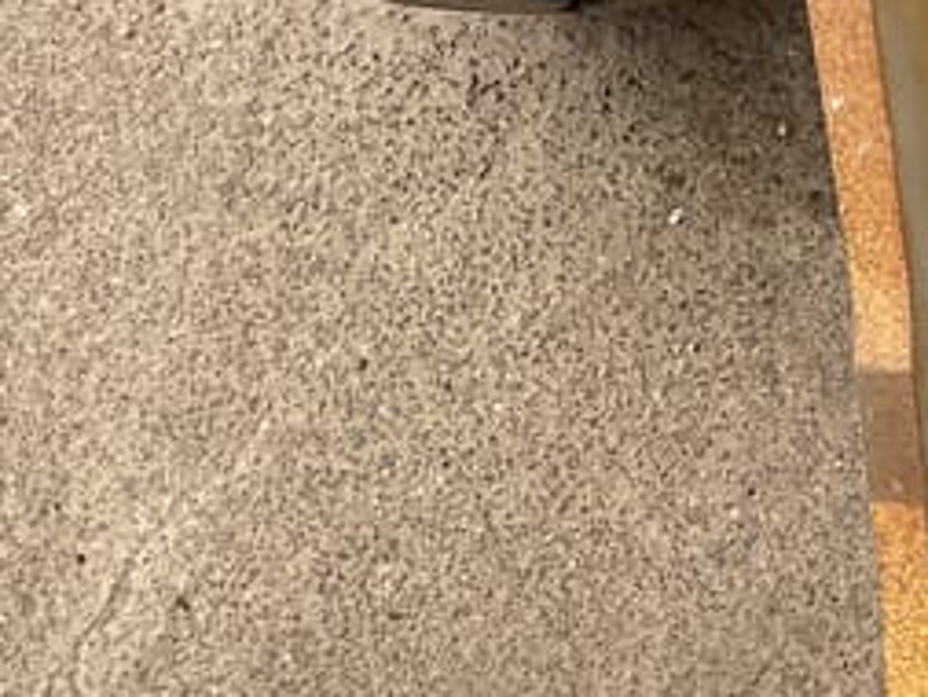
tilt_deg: -69.8
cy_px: 642
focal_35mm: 88
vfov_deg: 16.5
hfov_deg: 19.4
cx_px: 1401
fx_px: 2360
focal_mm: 3
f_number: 1.8
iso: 16
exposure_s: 1/929
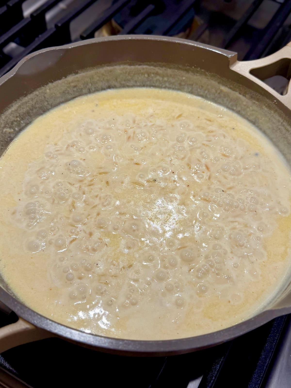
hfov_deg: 56.8
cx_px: 146
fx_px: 269
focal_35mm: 24
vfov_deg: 71.6
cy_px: 194
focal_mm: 6.8
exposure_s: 1/149
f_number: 1.8
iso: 50
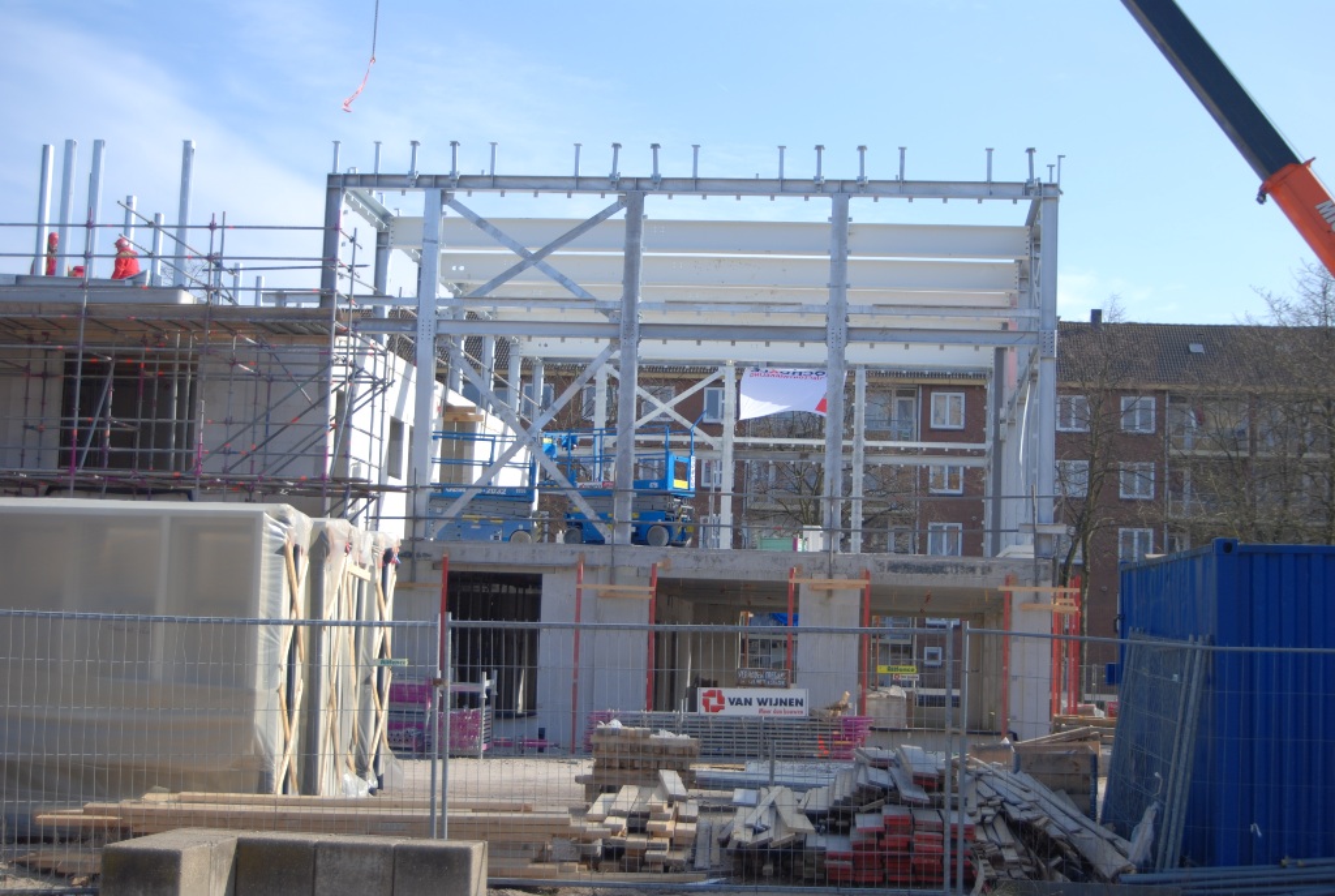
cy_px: 448
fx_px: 2118
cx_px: 668
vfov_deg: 23.9
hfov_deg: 35.0
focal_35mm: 57
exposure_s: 1/320
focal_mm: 38
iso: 100
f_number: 4.8
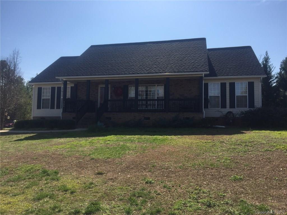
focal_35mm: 29
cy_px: 108
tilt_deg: +3.6
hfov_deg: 61.7
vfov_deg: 48.2
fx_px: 240
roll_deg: -1.3
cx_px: 144
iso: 32
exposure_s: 1/2326
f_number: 2.2
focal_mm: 4.15
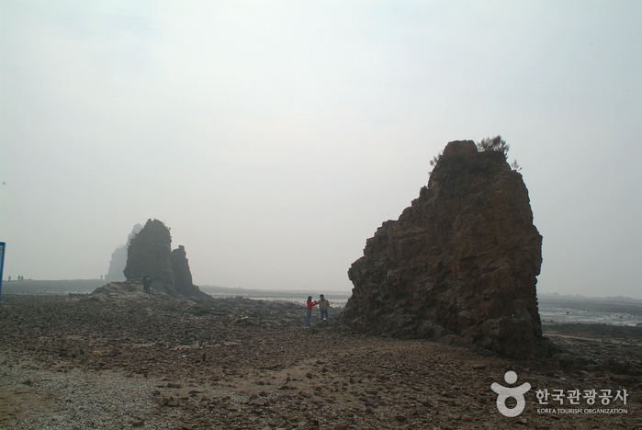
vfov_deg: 43.7
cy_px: 215
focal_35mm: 30
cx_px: 321
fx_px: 536
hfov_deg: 61.9
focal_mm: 20
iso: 200
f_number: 11
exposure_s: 1/500
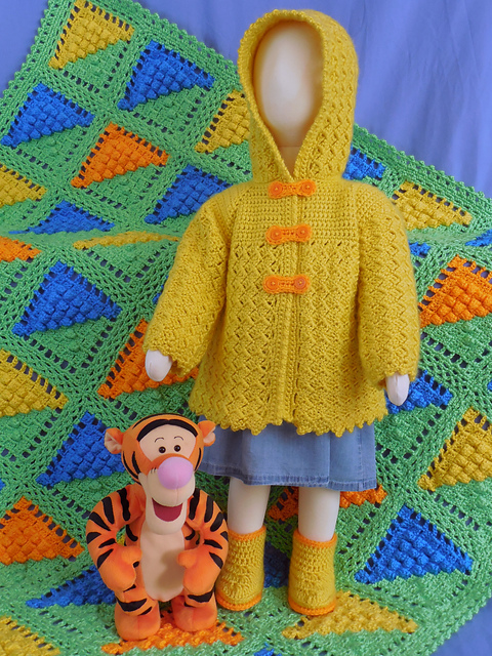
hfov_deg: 36.8
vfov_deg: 47.9
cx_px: 246
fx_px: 739
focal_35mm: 39
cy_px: 328
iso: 360
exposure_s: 1/30
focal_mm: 7
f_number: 3.8
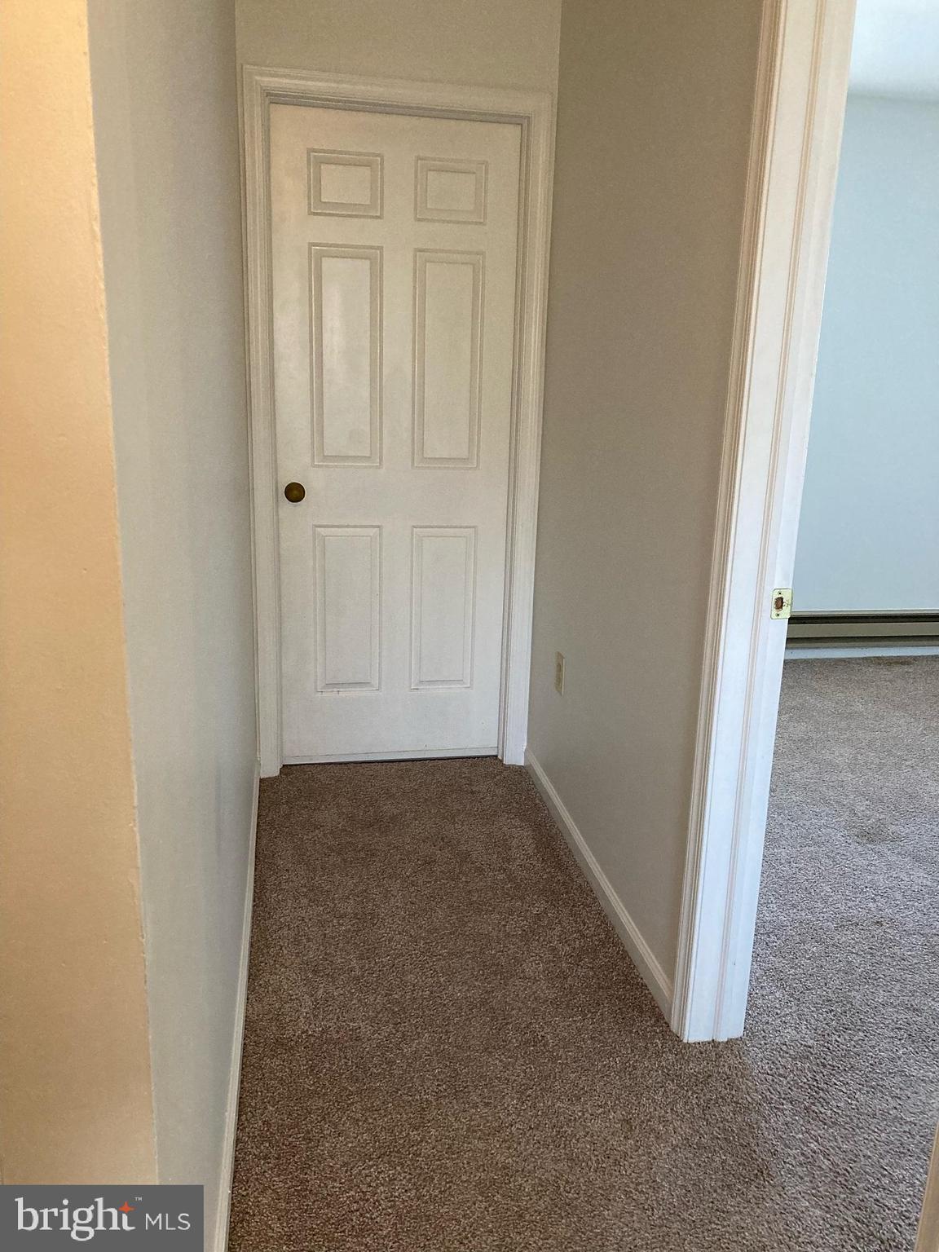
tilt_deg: -13.6
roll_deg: -2.8
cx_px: 470
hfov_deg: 49.7
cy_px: 626
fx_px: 1013
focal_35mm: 28
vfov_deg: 63.4
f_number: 1.8
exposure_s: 1/60
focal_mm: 3.99
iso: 250
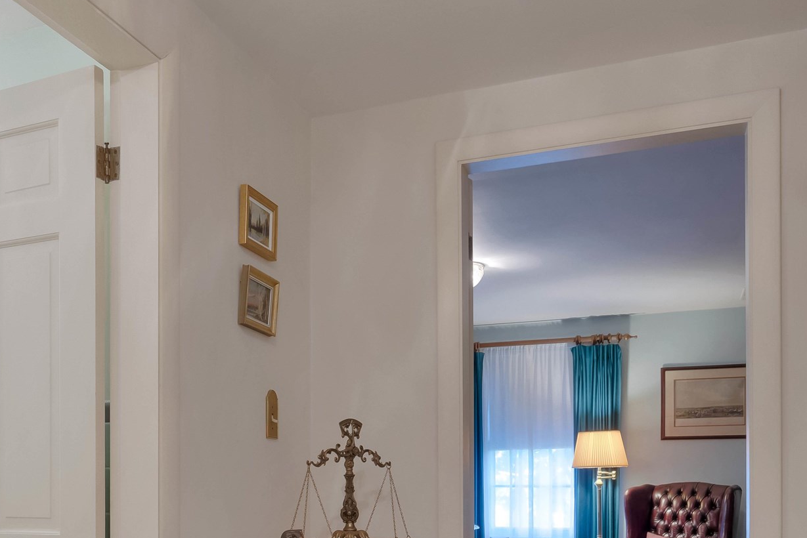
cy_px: 500
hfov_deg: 47.5
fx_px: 897
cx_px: 253
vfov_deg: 31.6
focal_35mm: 40
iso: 800
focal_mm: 16
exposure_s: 1/40
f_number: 8
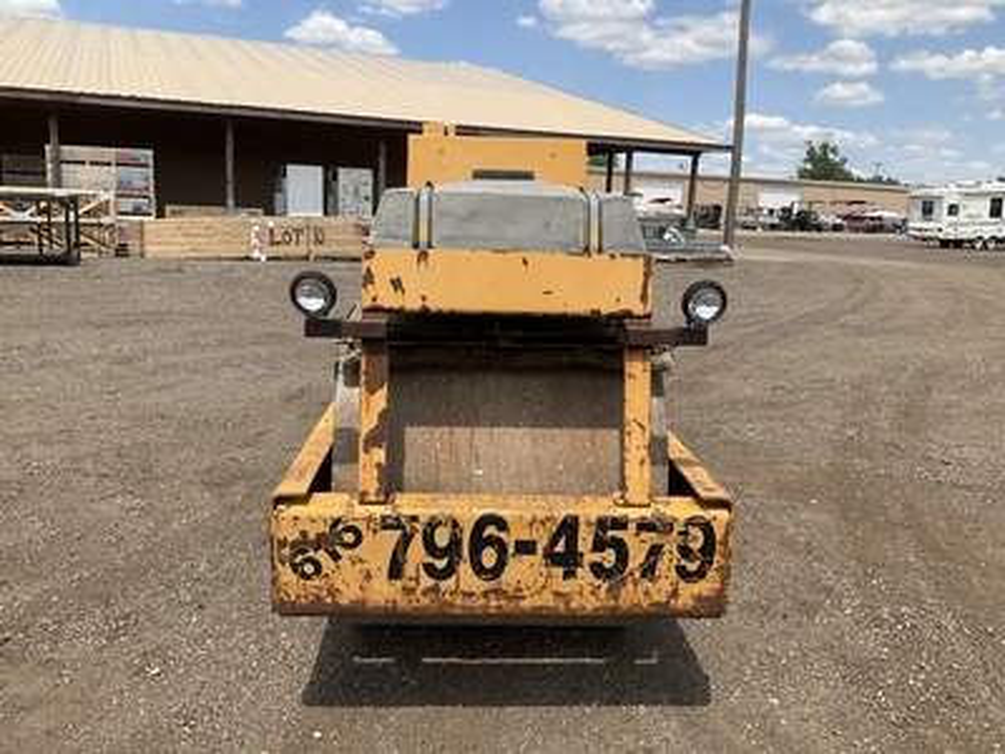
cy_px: 377
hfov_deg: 61.7
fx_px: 842
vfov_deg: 48.2
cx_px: 502
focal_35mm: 29
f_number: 1.8
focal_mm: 3
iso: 25
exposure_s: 1/1786
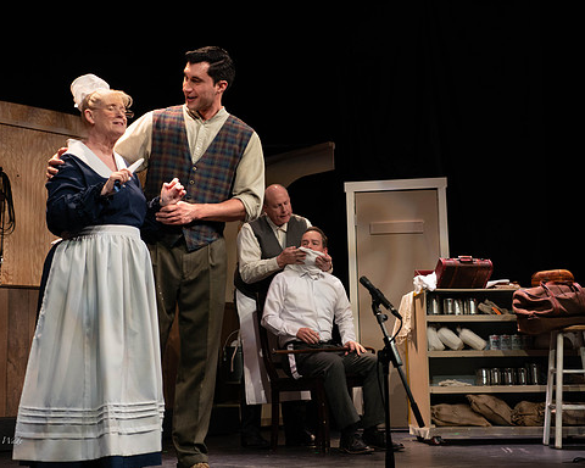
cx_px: 277
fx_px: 814
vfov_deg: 32.1
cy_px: 219
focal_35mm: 47
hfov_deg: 39.5
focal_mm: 37
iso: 640
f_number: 4
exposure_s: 1/100
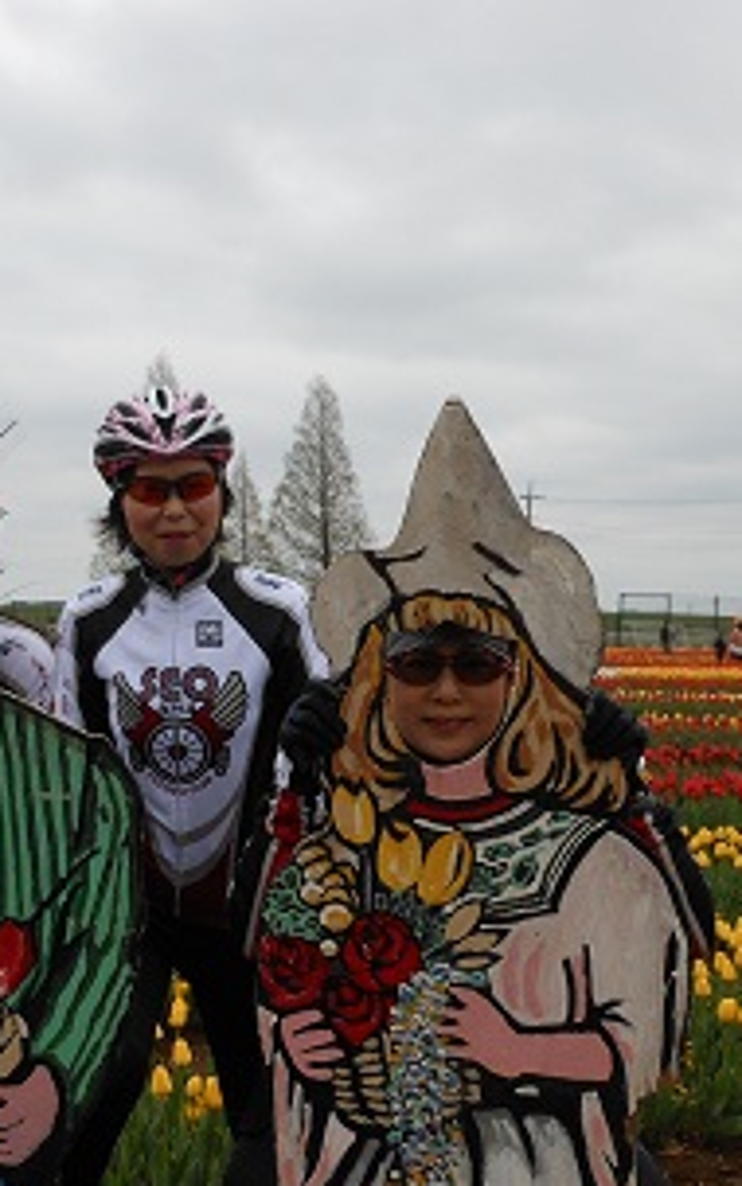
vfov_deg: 37.4
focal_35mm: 54
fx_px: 1747
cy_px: 708
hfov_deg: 23.8
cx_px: 232
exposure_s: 1/500
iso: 80
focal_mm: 5
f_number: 3.7
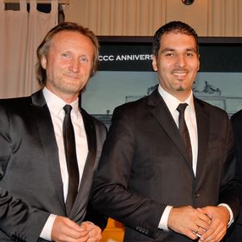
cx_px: 180
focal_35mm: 64
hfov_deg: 26.6
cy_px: 130
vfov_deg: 26.9
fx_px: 506
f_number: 5.6
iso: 400
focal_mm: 28
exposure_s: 1/50
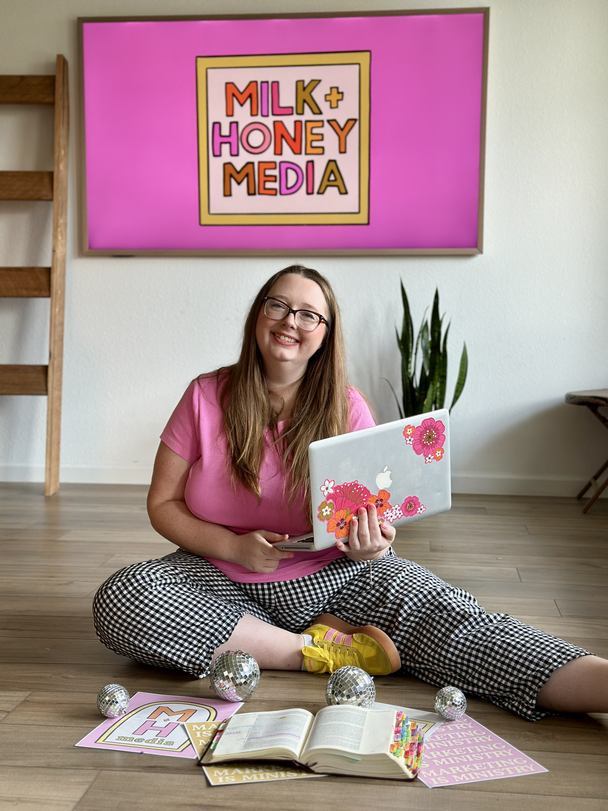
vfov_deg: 39.7
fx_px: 1124
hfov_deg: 30.3
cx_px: 304
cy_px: 406
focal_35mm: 48
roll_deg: -1.2
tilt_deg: -4.9
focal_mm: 6.86
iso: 100
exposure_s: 1/121
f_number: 1.78
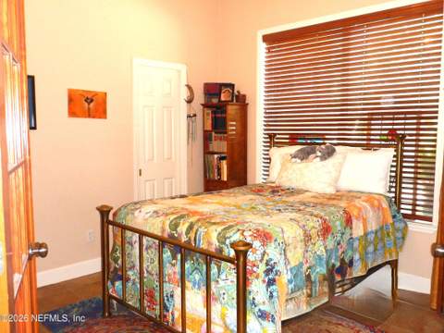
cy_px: 166
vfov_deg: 45.4
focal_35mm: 31
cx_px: 222
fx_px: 398
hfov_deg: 58.4
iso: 280
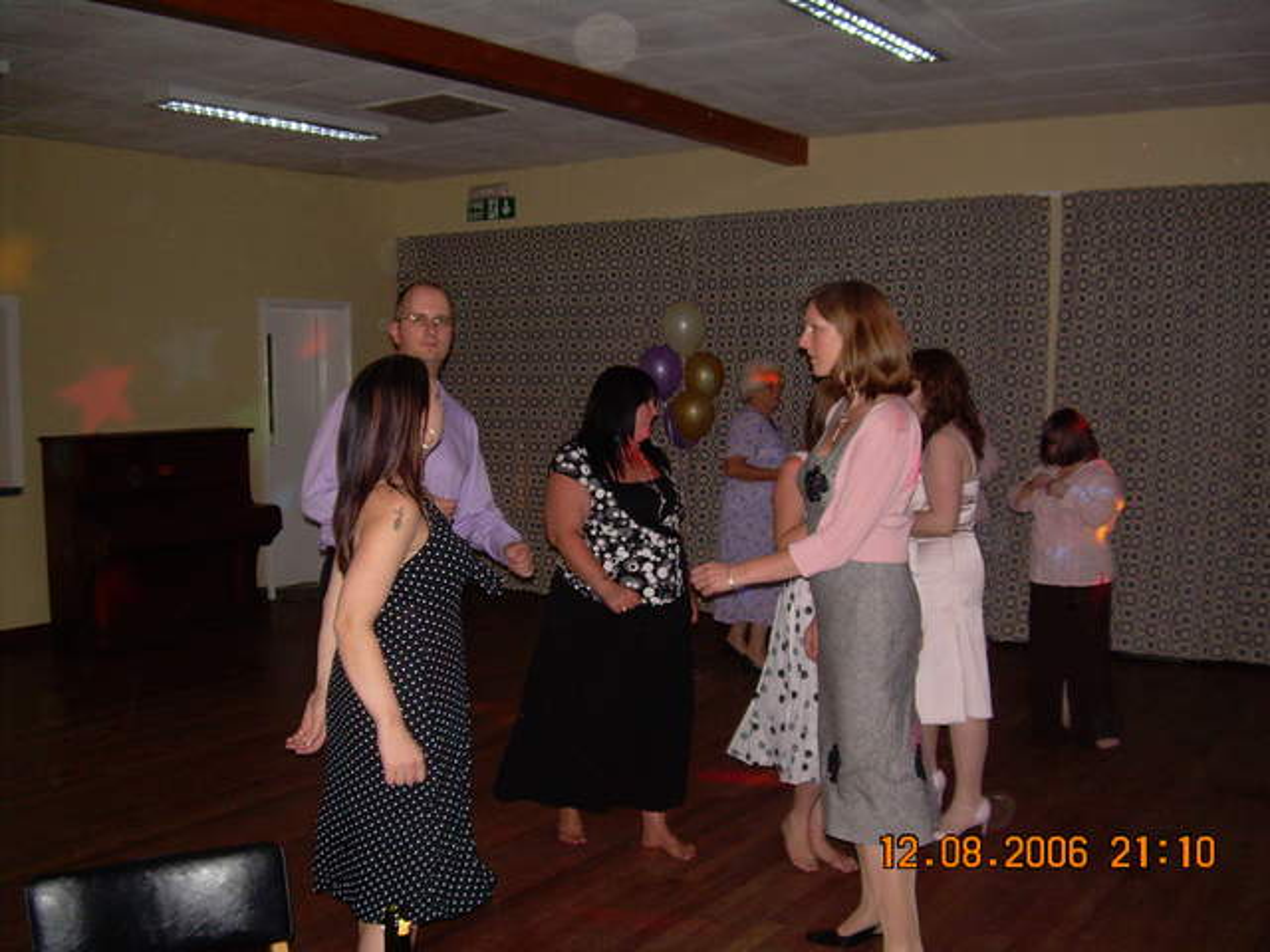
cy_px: 476
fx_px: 1394
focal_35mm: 38
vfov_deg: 37.7
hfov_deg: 49.0
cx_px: 635
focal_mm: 6.3
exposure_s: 1/60
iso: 200
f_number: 2.8
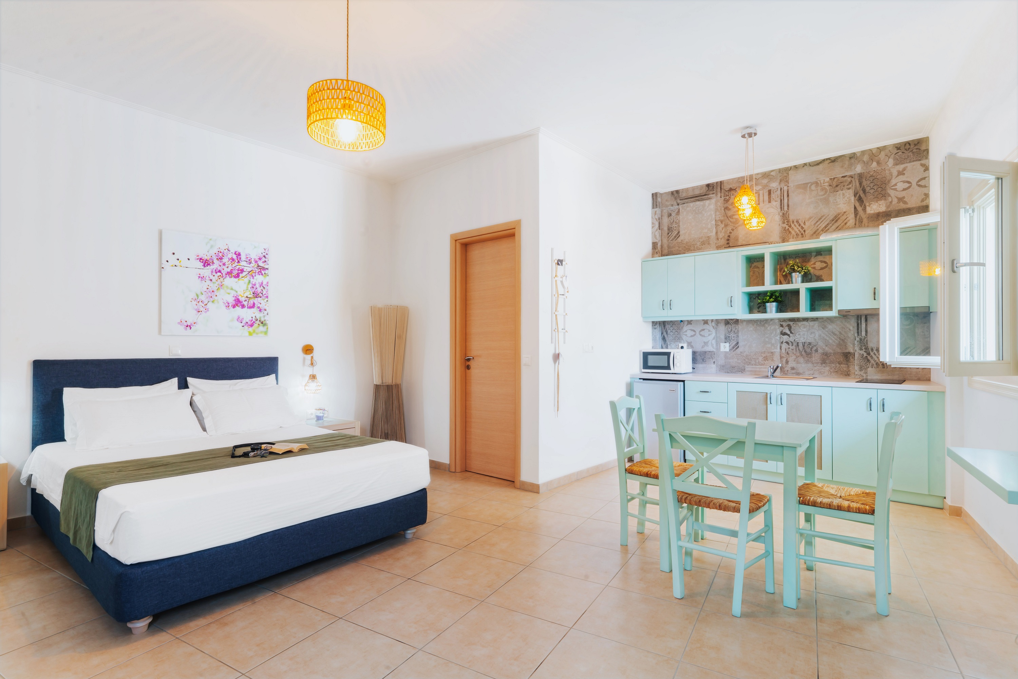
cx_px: 509
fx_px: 509
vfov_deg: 67.4
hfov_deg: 90.0
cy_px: 340
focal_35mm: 18
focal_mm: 18
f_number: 11
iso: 100
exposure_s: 1.6
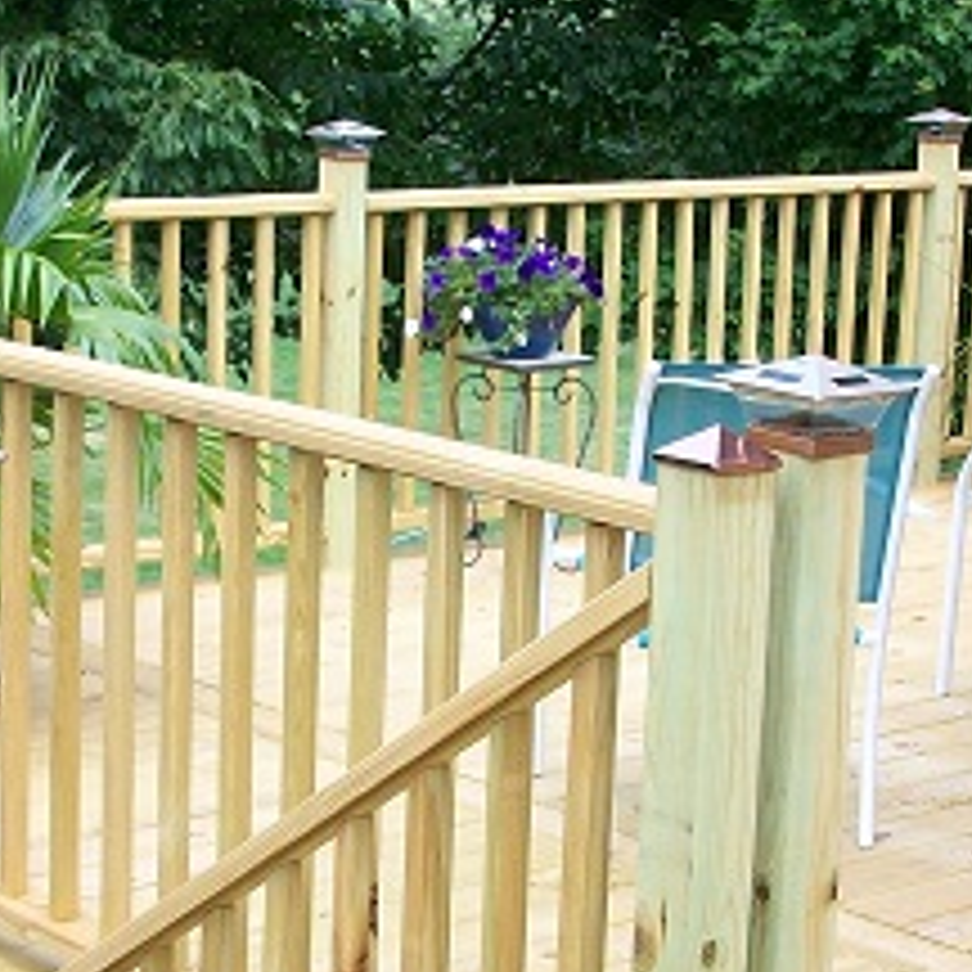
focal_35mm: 89
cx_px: 441
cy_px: 598
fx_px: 2827
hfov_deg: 19.5
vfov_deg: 19.5
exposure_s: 1/342
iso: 80
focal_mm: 5.7
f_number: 2.8
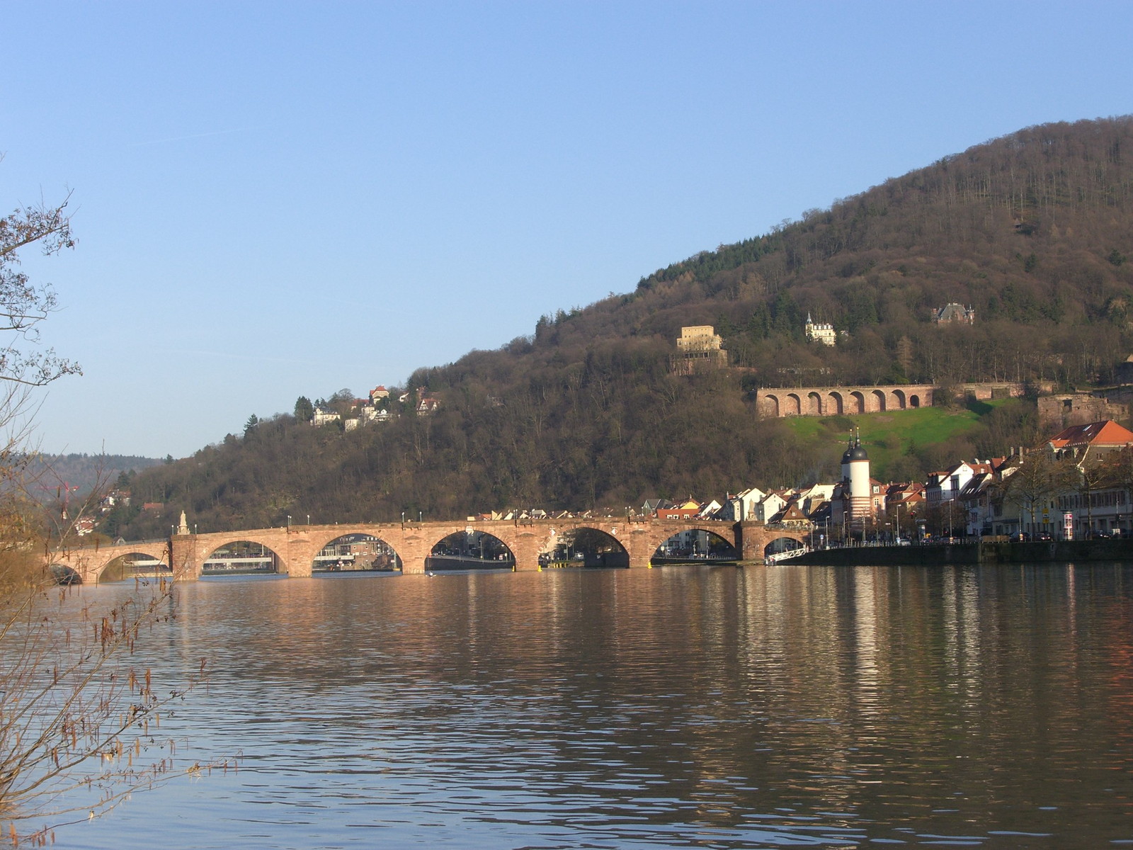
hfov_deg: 28.6
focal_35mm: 68
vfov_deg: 21.6
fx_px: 2226
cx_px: 566
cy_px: 425
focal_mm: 14.2
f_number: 5.6
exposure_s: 1/250
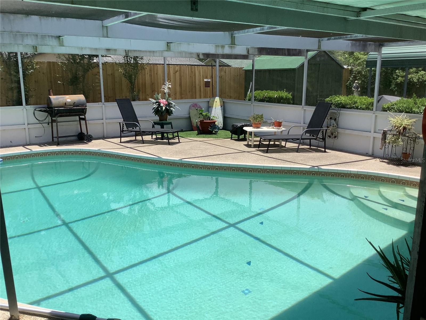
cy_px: 160
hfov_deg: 58.4
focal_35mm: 31
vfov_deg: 45.4
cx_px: 213
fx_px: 381
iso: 25
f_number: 2.4
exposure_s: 1/1045
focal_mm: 3.3
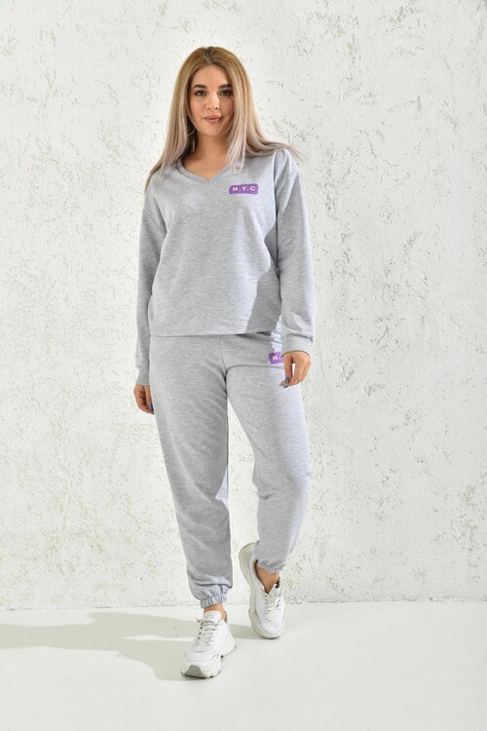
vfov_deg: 46.4
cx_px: 244
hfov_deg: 31.9
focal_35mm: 42
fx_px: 852
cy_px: 366
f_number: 7.1
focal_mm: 42
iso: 100
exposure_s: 1/160
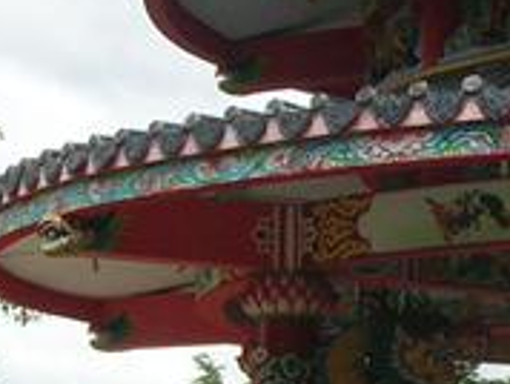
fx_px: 2316
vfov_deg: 9.5
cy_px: 291
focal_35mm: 157
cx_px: 444
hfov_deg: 12.5
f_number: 5.6
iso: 50
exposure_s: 1/243
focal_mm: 5.8
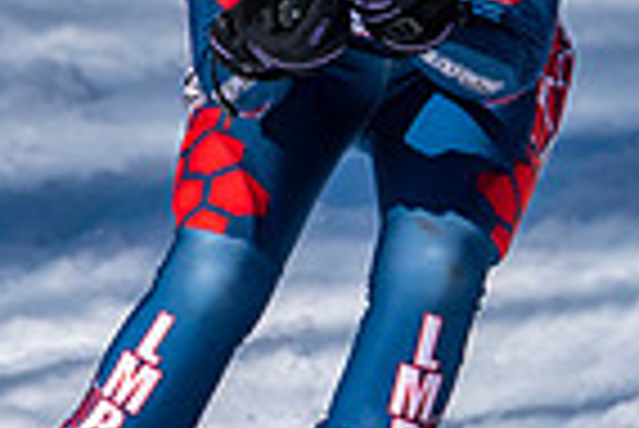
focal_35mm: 3026
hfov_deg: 0.7
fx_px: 53766
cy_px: -259
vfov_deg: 0.5
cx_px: 541
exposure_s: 1/2000
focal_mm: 560
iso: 400
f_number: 8
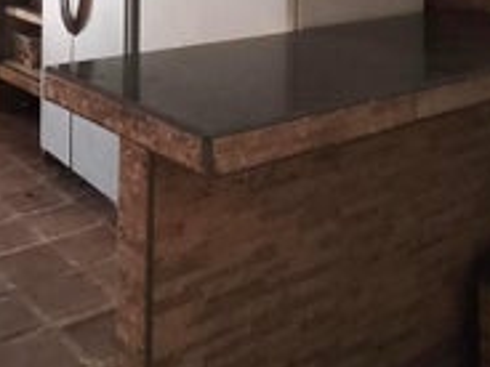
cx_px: 142
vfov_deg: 24.2
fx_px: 736
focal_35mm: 52
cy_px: -122
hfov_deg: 36.2
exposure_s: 1/33.3
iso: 500
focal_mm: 1.65
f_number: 2.2
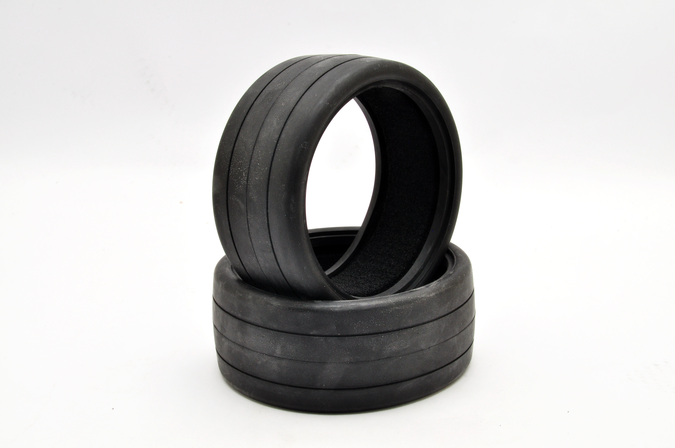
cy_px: 224
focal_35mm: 78
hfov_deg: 26.0
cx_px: 338
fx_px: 1461
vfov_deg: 17.4
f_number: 29
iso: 400
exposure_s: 1/60
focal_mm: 52
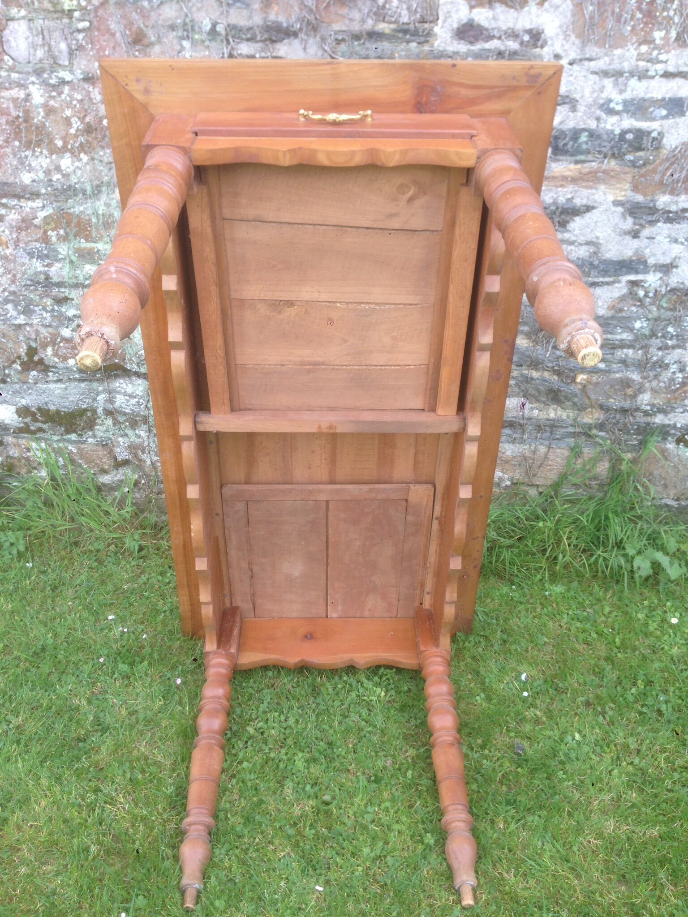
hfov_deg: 42.9
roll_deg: -1.9
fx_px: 875
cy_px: 458
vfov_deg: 55.4
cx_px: 344
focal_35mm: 33
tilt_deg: -30.1
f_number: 2.4
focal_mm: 4.12
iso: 50
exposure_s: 1/123
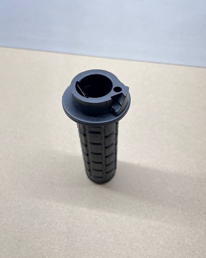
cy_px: 125
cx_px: 102
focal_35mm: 28
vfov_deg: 62.2
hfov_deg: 51.5
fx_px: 213
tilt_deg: -50.1
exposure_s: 1/100
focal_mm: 4.2
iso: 80
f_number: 1.6
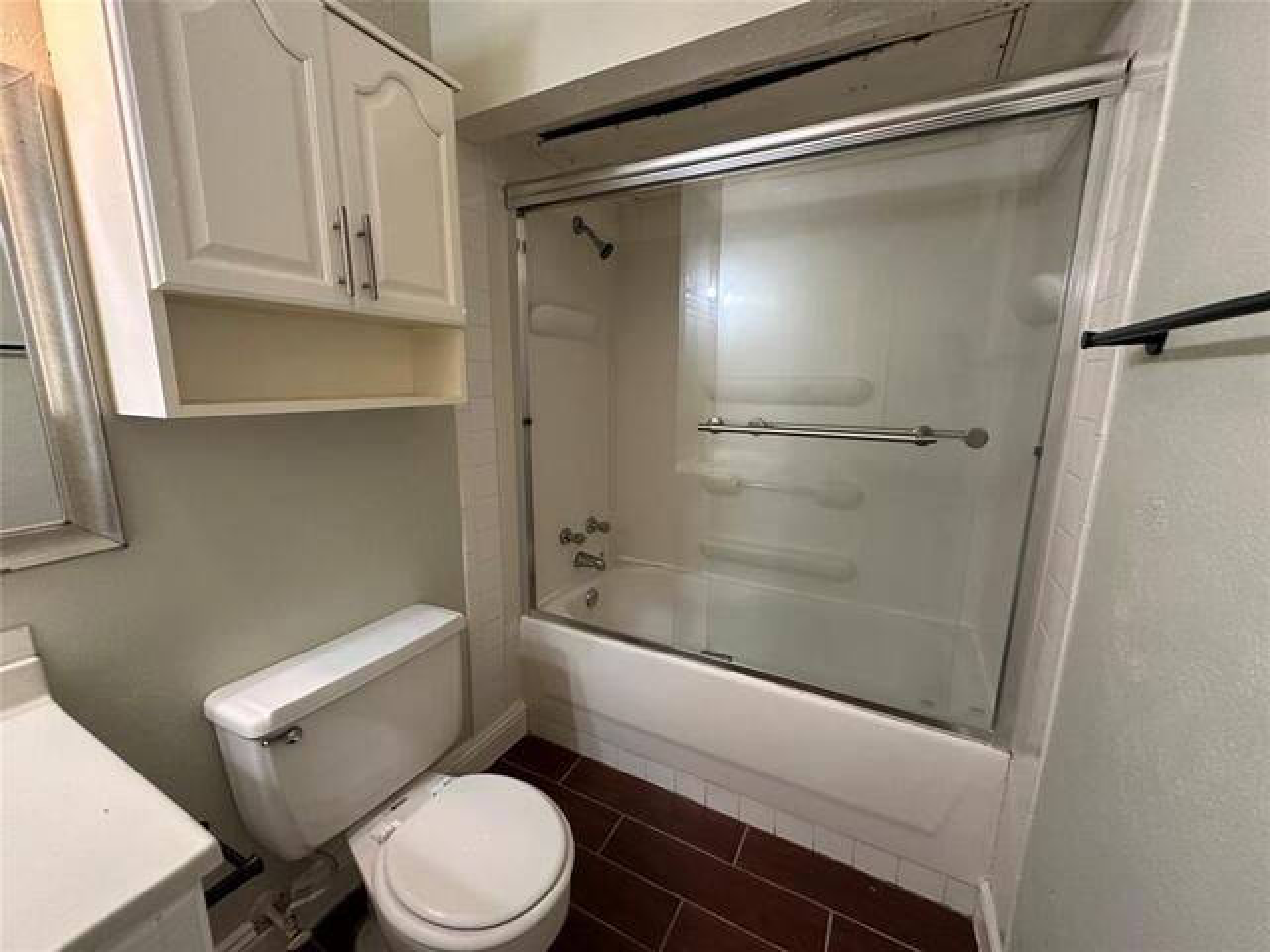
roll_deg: +0.3
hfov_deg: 102.1
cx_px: 635
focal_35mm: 14
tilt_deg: -10.6
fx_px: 514
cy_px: 476
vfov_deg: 85.7
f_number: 2.2
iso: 400
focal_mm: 2.22
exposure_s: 1/60
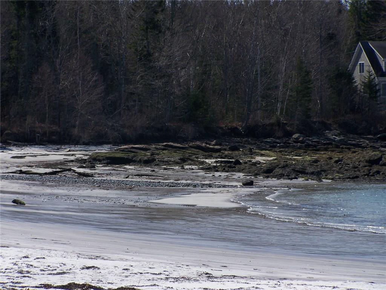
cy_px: 145
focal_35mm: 189
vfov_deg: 7.9
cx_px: 193
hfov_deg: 10.5
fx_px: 2108
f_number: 4.5
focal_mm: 31.3
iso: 80
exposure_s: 1/800
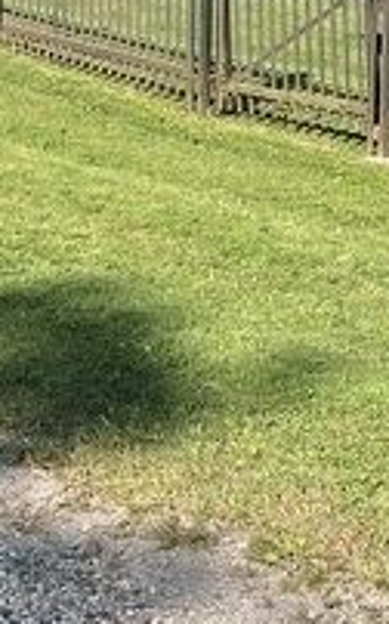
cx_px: 475
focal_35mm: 109
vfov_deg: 18.2
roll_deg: -1.0
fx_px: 1852
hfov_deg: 11.7
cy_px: -105
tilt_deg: -0.7
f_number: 1.5
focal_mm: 5.7
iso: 50
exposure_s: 1/1869
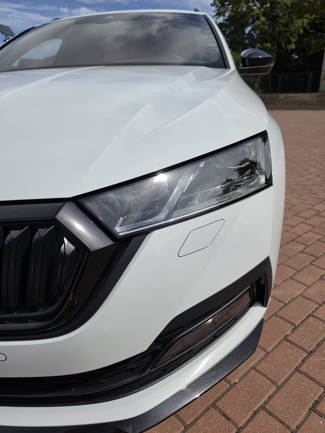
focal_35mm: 23
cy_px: 216
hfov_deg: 58.9
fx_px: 288
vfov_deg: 73.9
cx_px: 162
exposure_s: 1/7939
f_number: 1.4
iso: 40
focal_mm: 6.5
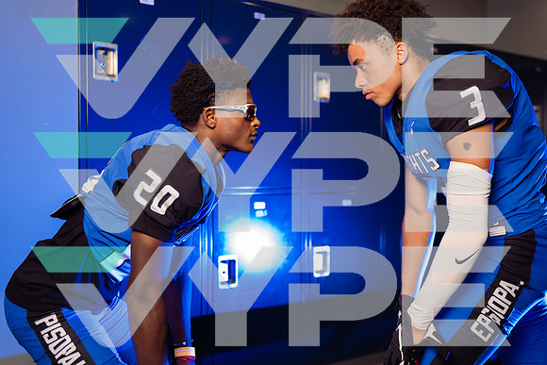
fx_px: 638
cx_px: 274
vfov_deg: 31.9
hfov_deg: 46.4
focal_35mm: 42
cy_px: 182
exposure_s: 1/250
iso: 500
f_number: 2.8
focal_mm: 42
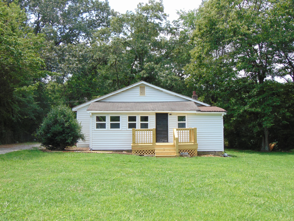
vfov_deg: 34.3
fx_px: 357
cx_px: 147
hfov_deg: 44.8
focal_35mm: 42
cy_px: 110
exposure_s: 1/320
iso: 80
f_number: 3.3
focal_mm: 7.6
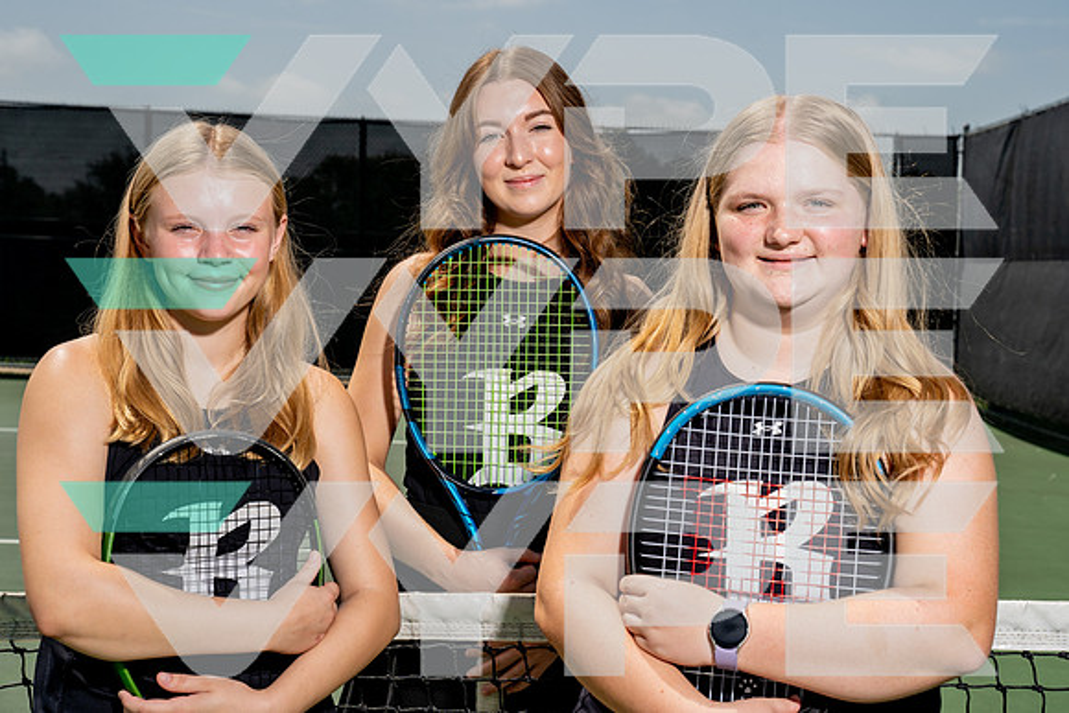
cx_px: 540
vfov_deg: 22.4
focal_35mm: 61
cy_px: 349
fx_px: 1800
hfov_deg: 33.1
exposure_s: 1/640
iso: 100
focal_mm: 54
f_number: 8
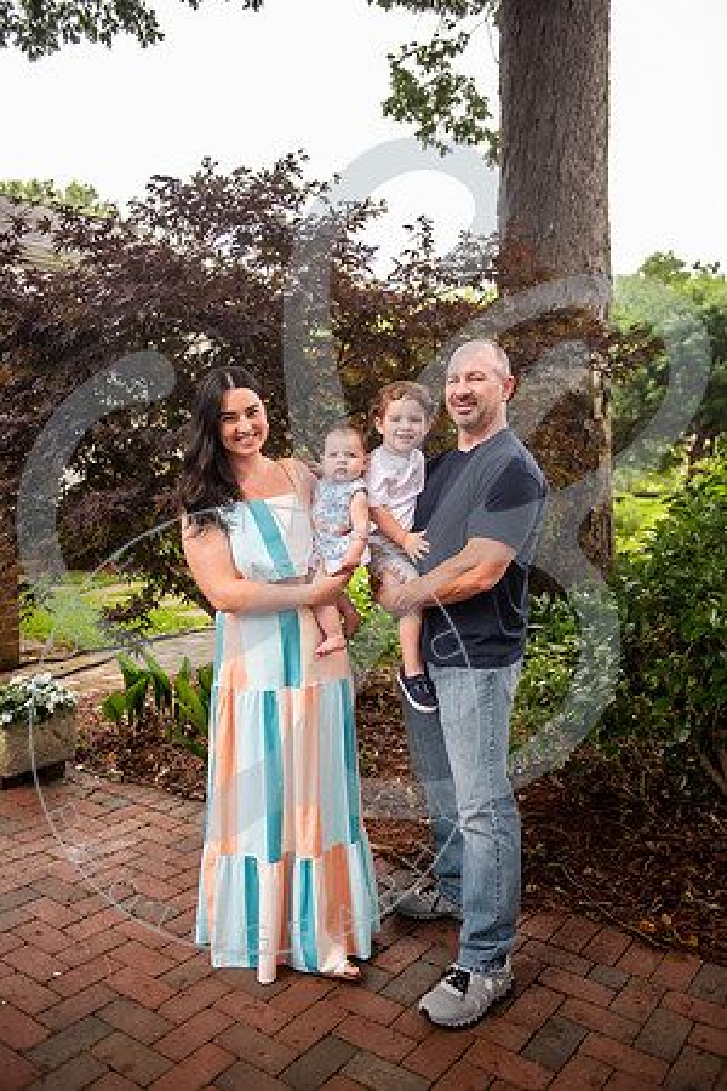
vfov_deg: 60.3
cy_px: 546
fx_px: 939
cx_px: 364
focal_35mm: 31
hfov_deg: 42.3
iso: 200
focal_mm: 31
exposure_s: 1/400
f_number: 2.8
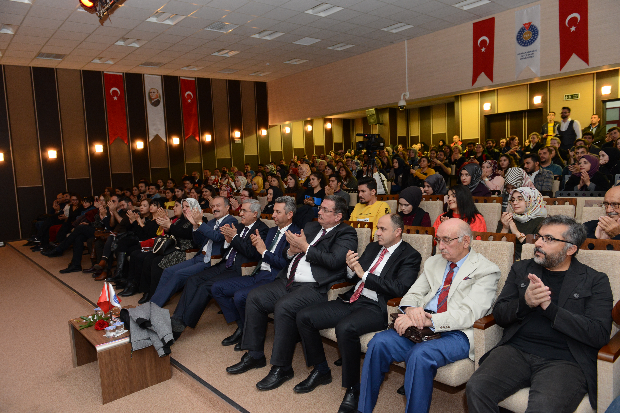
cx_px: 310
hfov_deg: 73.7
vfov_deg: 53.1
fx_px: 413
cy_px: 206
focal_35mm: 24
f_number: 4
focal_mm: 24
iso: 1600
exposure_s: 1/40
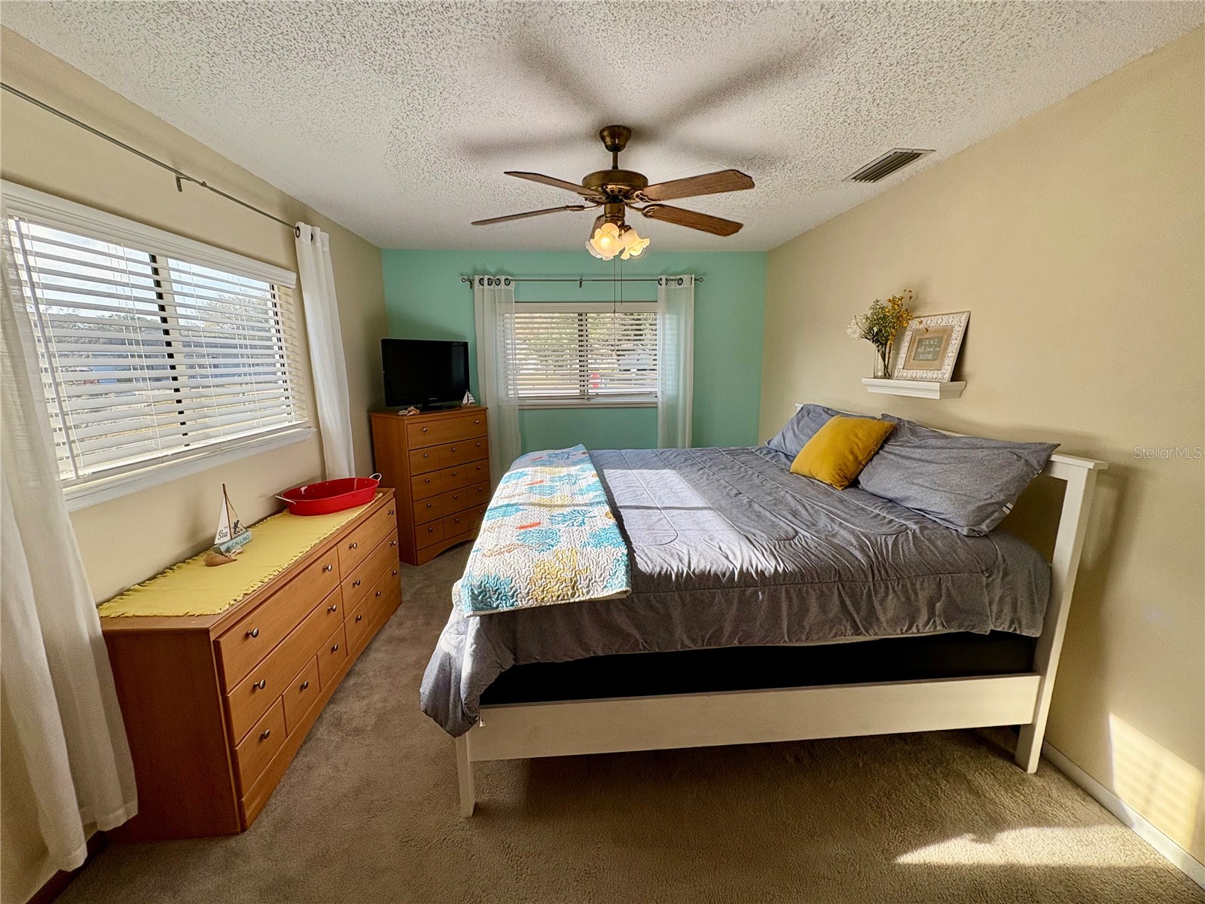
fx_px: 487
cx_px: 602
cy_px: 452
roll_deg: +0.5
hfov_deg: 102.1
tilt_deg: -11.3
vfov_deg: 85.7
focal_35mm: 14
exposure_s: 1/343
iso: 64
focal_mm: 2.22
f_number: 2.2
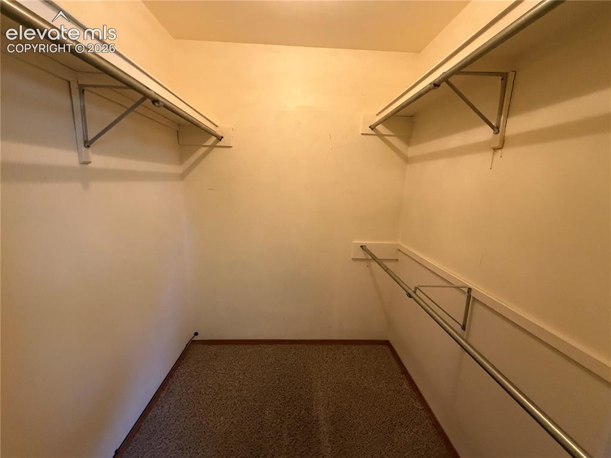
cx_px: 306
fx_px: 247
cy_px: 229
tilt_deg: -10.4
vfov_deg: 85.6
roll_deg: -1.3
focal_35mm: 14
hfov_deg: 102.1
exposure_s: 1/60
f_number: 2.2
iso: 500
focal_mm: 2.22
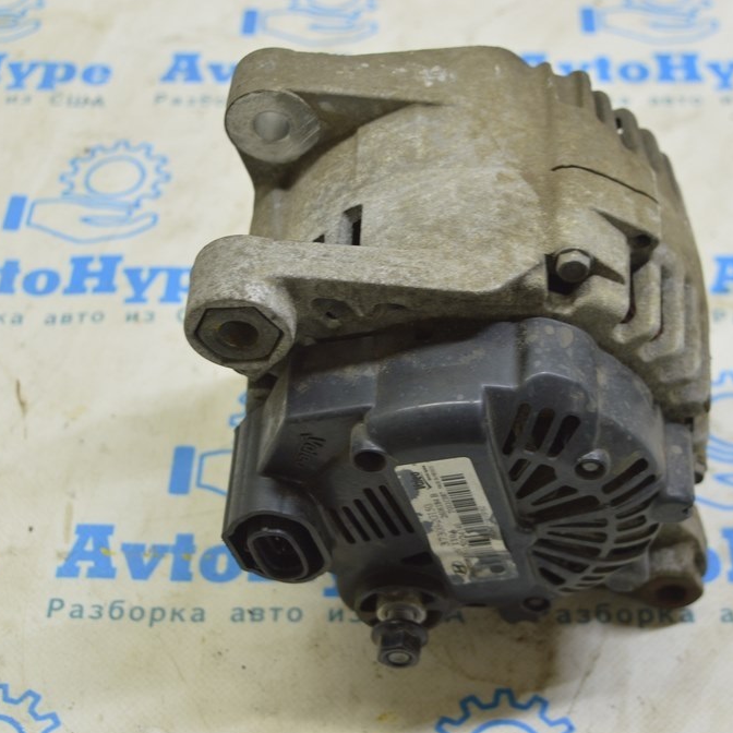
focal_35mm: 66
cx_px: 387
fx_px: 1581
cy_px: 370
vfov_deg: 26.1
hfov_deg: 26.1
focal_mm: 34
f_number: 5.6
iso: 400
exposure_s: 1/20
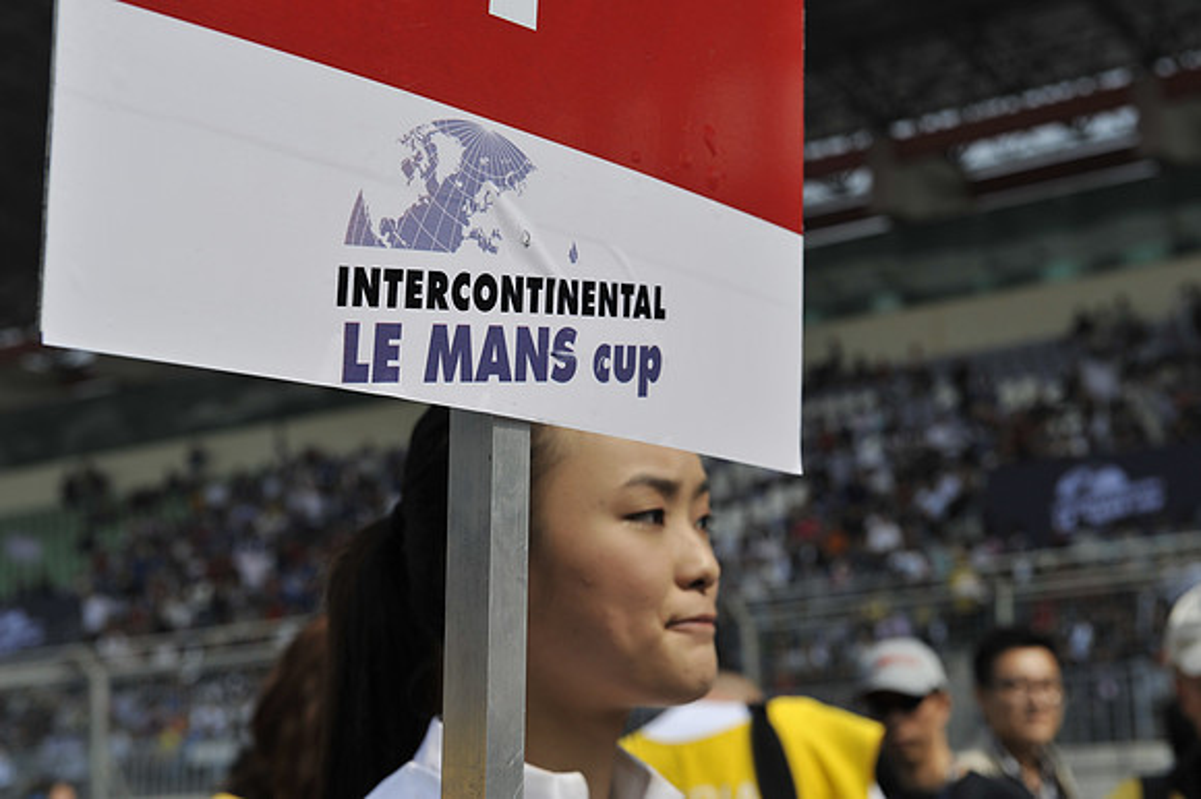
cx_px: 600
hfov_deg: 28.9
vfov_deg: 19.4
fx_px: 2334
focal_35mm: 70
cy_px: 400
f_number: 9
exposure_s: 1/1000
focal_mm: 70
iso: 250
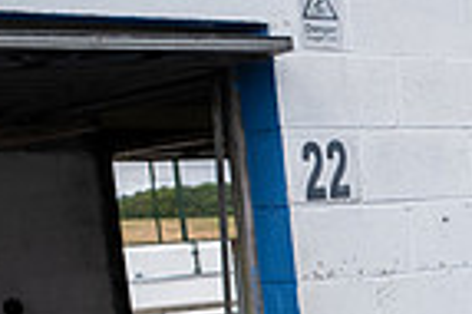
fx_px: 1401
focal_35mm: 107
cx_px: 707
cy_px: 610
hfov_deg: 17.3
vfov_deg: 11.6
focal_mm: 24
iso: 320
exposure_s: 1/1600
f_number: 3.5
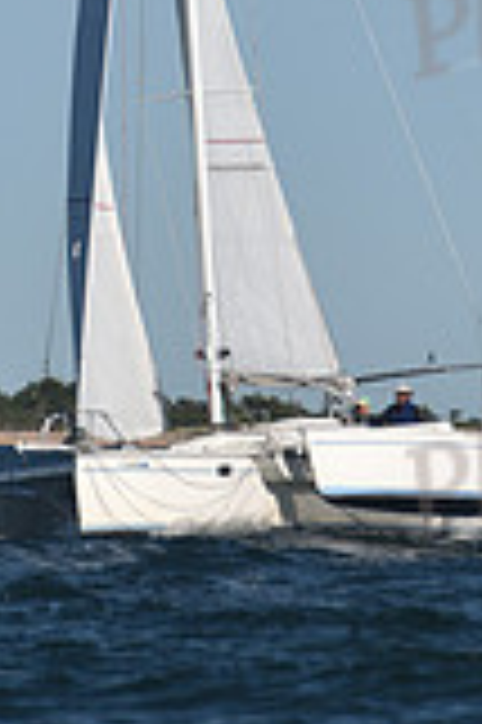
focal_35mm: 722
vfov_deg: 2.9
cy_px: -207
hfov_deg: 1.9
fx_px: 14530
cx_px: 173
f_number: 5.6
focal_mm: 200
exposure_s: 1/1250
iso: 250
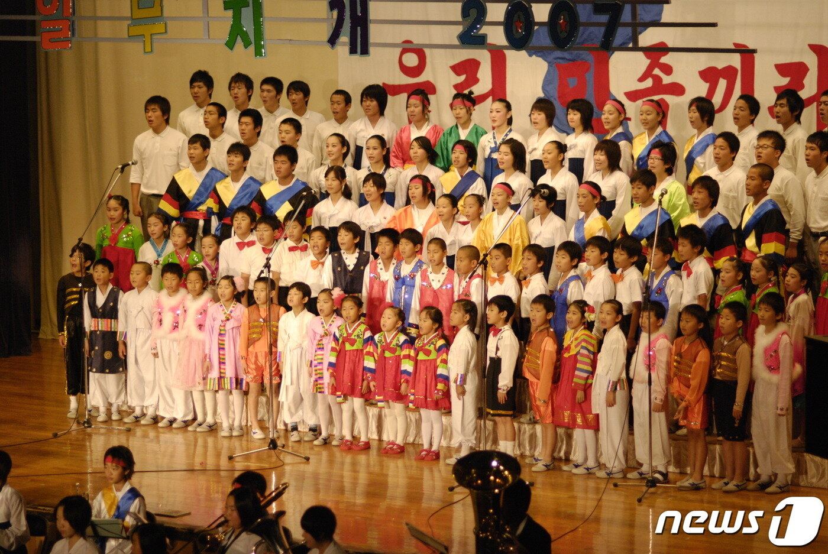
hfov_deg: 16.1
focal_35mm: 128
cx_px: 414
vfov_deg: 10.8
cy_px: 277
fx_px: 2936
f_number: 1.8
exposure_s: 1/1000
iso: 800
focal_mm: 85
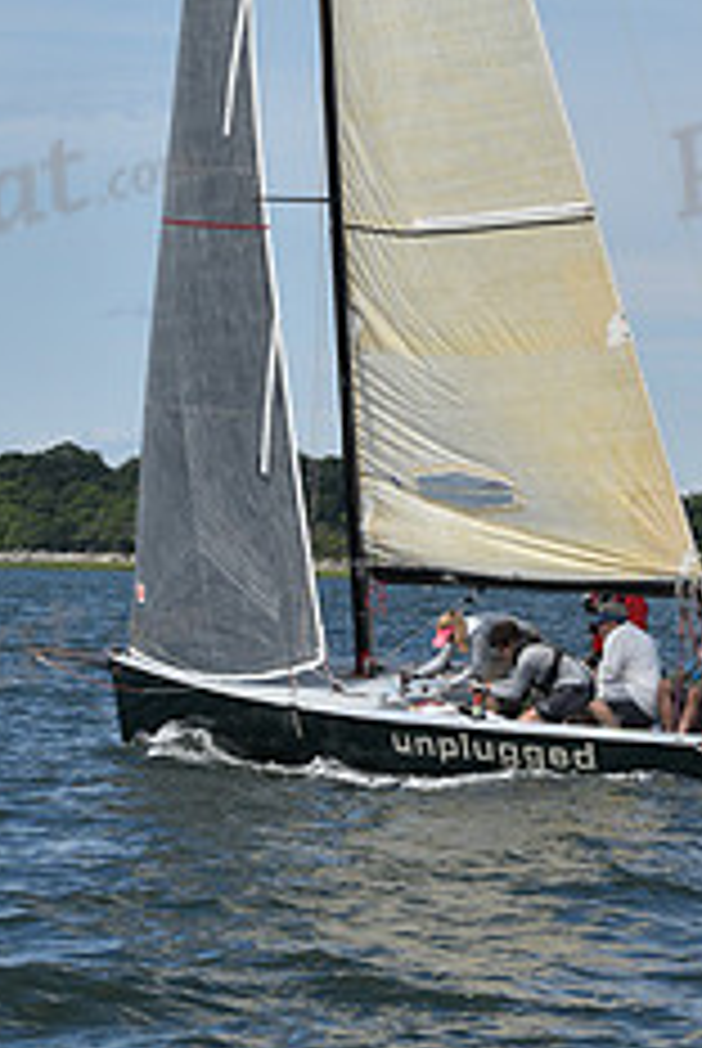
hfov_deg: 7.9
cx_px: 439
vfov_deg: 11.6
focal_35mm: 174
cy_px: -67
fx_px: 5074
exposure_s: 1/1000
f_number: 10
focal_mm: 70
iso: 320
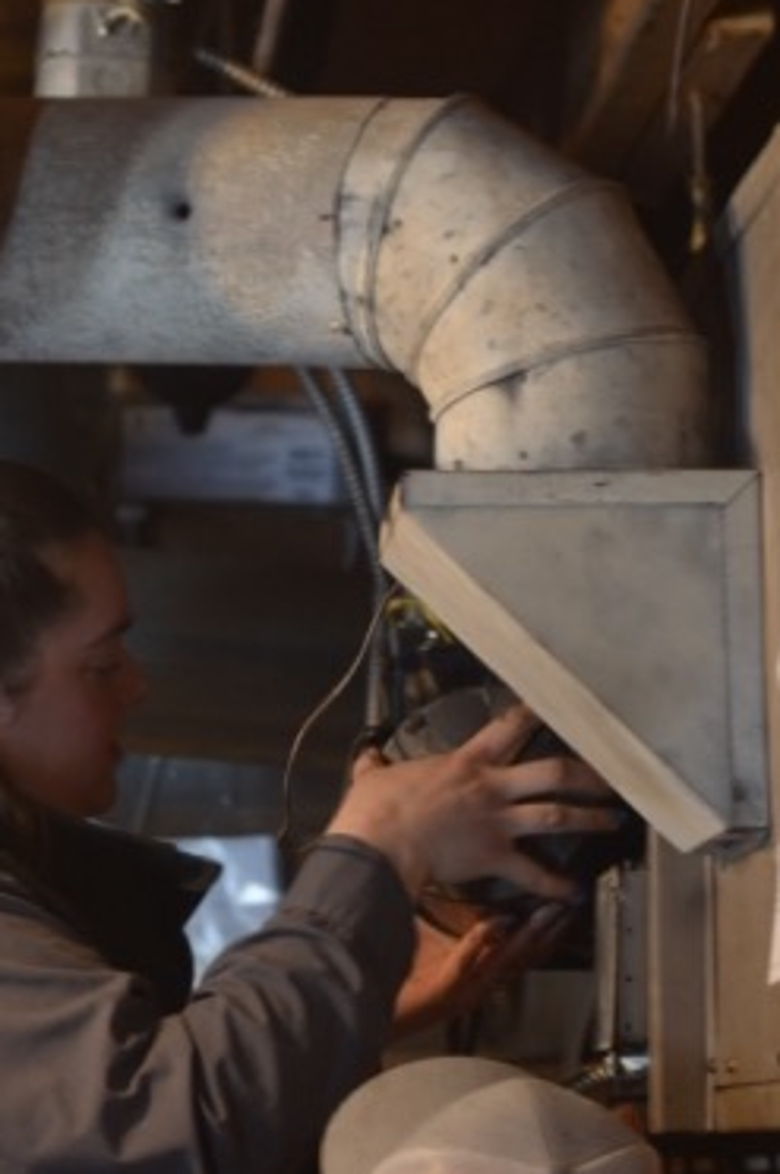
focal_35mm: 129
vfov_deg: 15.8
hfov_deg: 10.6
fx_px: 4204
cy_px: 981
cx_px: 291
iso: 400
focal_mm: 50
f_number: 3.2
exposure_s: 1/40
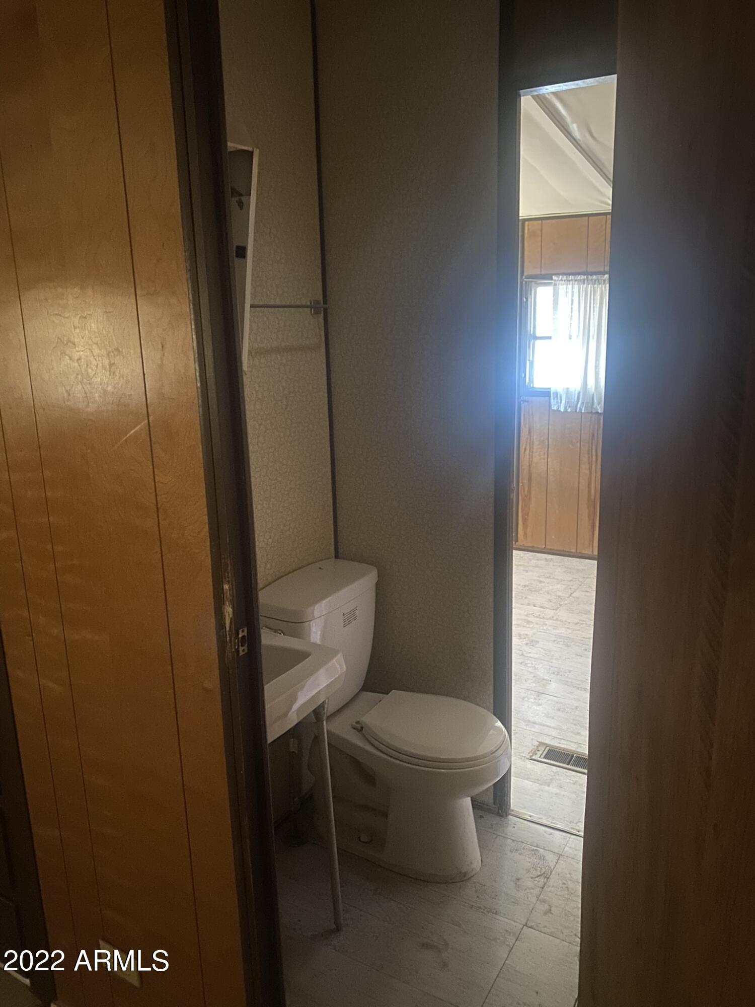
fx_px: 756
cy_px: 504
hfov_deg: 53.1
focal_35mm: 26
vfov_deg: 67.3
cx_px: 378
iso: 500
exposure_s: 1/11
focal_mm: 4.25
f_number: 1.8
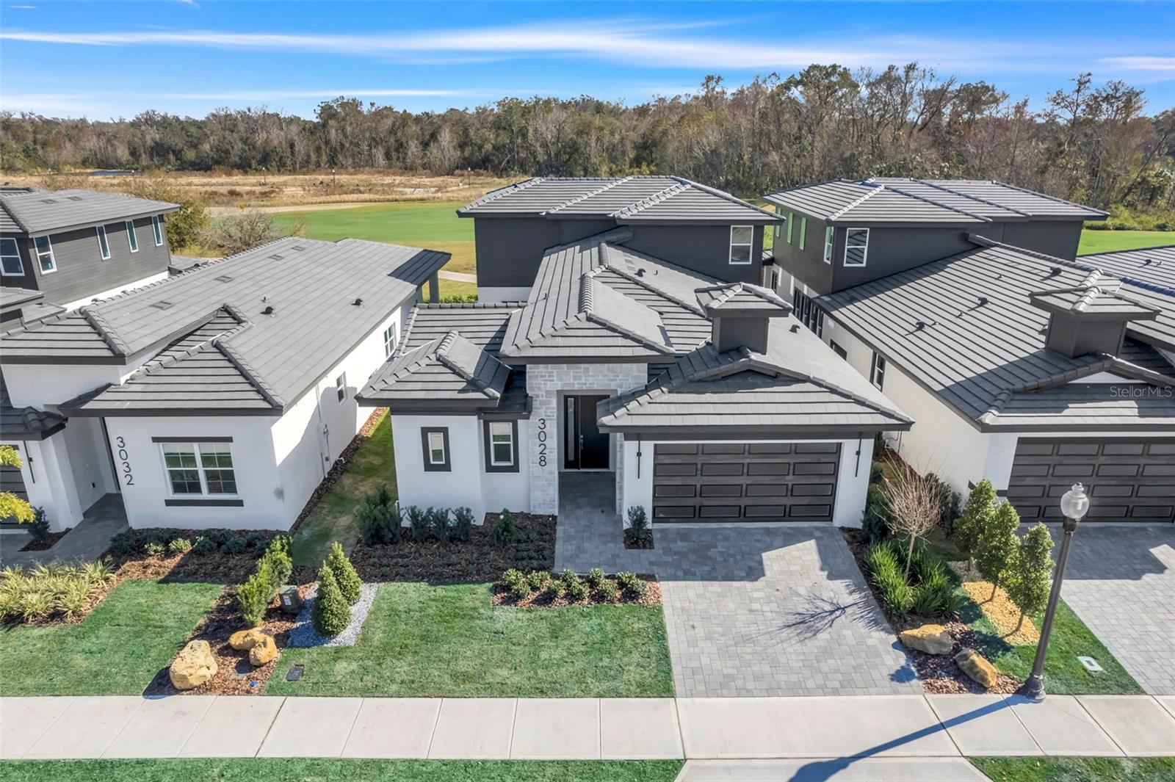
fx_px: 718
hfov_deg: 78.6
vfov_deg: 57.2
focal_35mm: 22
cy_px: 391
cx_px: 588
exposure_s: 1/320
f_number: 2.8
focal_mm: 8.38
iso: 100
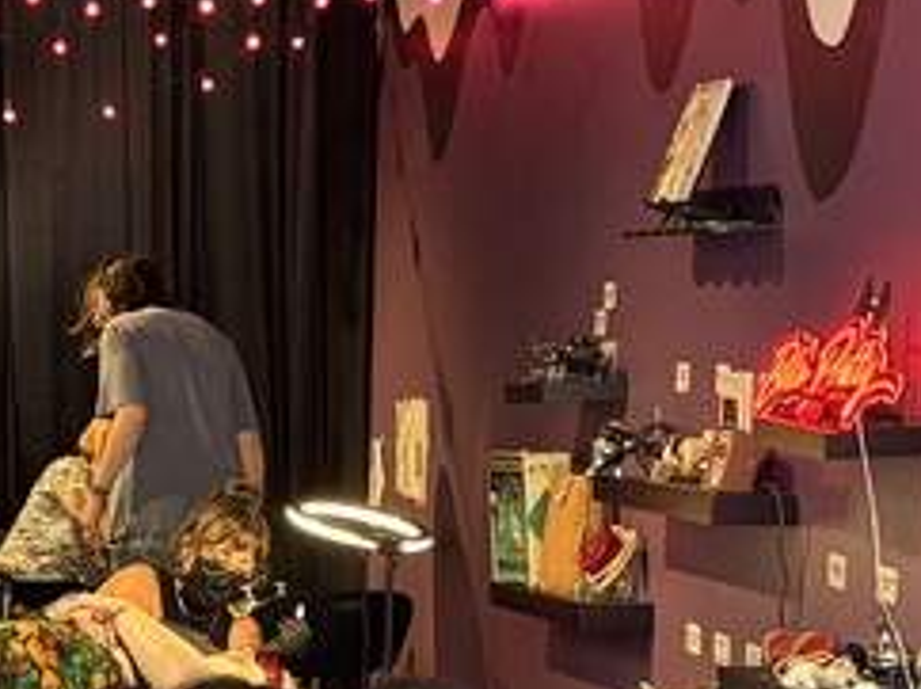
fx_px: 3429
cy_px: 502
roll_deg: +0.1
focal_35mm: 129
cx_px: -247
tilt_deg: -3.0
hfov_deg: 14.7
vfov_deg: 11.4
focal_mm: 5.96
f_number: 1.6
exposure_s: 1/42
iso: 200
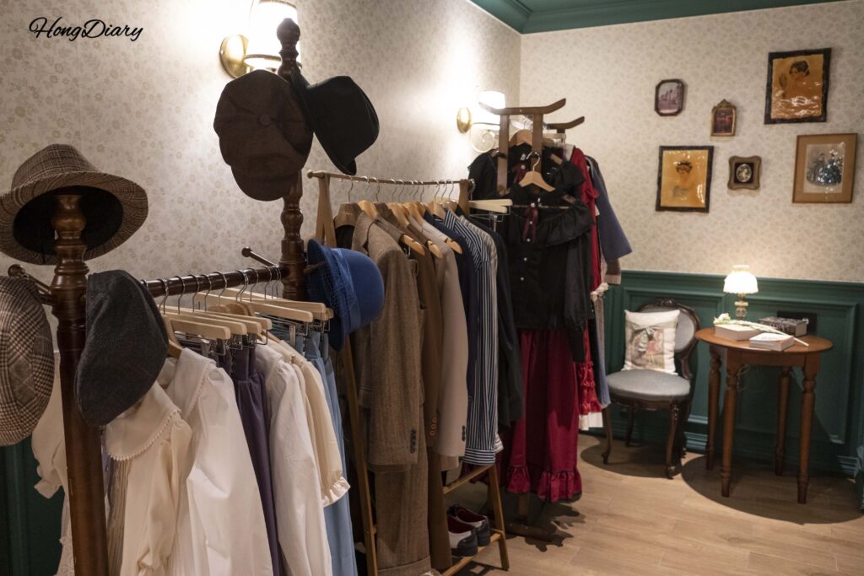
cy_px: 288
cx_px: 432
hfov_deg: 65.5
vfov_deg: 46.4
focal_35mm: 28
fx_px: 672
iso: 5000
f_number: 4
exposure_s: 1/160
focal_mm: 28
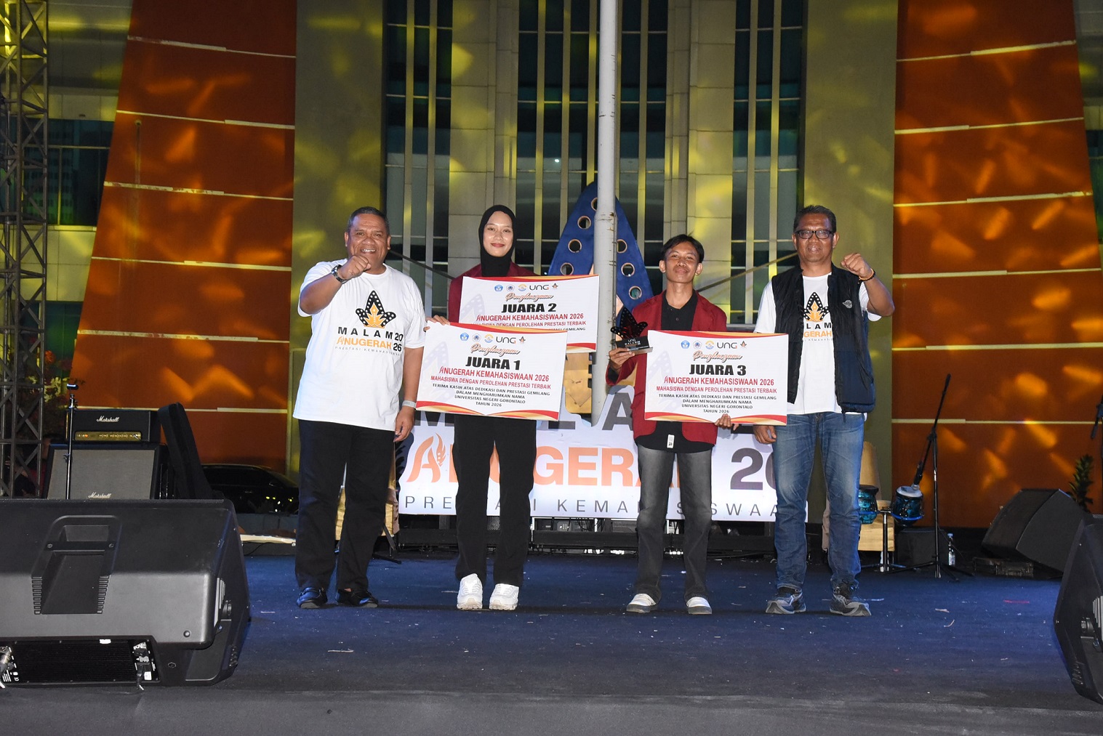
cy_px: 368
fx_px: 1471
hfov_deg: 41.1
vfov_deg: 28.1
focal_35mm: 48
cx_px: 552
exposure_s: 1/200
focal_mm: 48
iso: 6400
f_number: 9
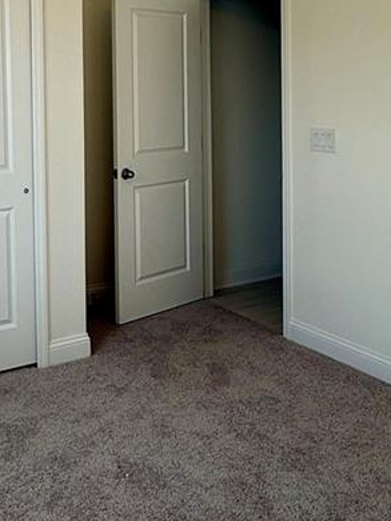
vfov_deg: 42.0
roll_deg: +0.8
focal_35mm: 43
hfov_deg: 32.6
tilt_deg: -0.5
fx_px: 648
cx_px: 76
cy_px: 108
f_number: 2.2
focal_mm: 2.22
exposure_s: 1/134
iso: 64
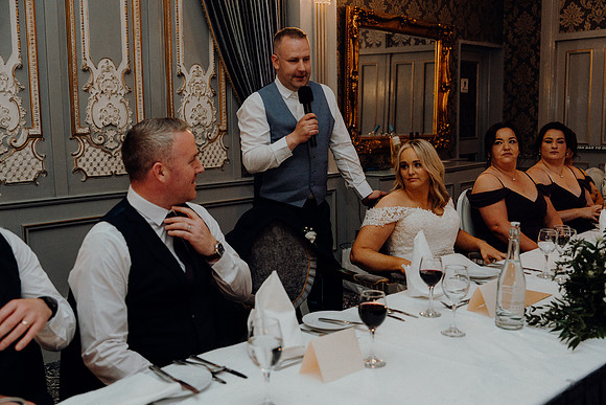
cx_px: 303
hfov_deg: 49.5
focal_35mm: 39
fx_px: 657
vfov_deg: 34.2
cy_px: 202
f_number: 3.5
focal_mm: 39
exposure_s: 1/160
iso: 2500
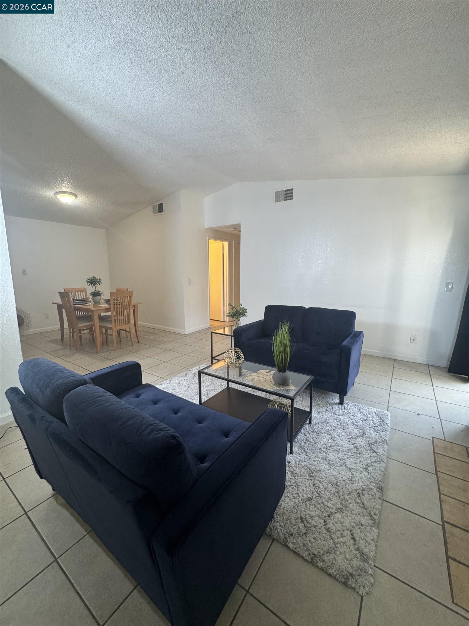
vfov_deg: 102.1
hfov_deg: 85.7
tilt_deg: -9.9
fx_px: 253
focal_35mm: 14
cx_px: 234
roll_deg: +0.3
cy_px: 313
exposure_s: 1/120
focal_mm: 2.22
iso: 250
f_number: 2.2
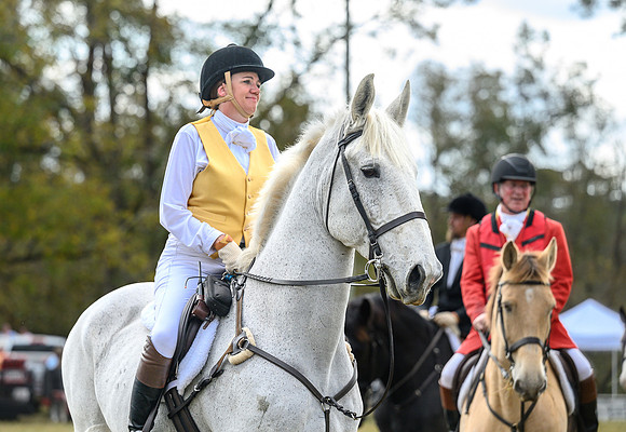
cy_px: 215
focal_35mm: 160
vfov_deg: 8.8
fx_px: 2808
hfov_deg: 12.7
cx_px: 252
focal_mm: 135
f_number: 3.5
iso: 640
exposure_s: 1/1000
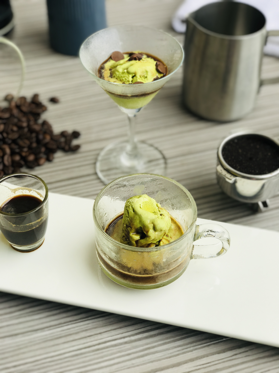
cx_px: 140
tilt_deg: -46.3
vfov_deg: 33.8
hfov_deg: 25.7
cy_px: 186
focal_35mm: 57
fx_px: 613
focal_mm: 6.6
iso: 20
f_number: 2.8
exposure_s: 1/212
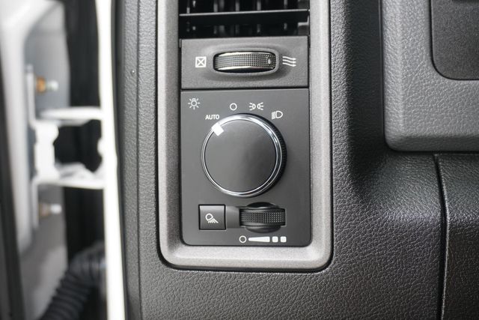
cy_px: 160
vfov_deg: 31.2
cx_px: 240
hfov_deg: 45.4
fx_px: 572
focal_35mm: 43
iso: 1250
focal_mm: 29
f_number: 4.5
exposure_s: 1/60
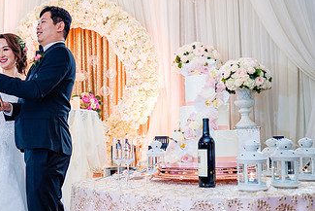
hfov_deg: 31.8
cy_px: 114
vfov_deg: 22.6
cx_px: 33
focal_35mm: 60
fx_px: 525
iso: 800
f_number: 3.5
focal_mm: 30
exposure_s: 1/160
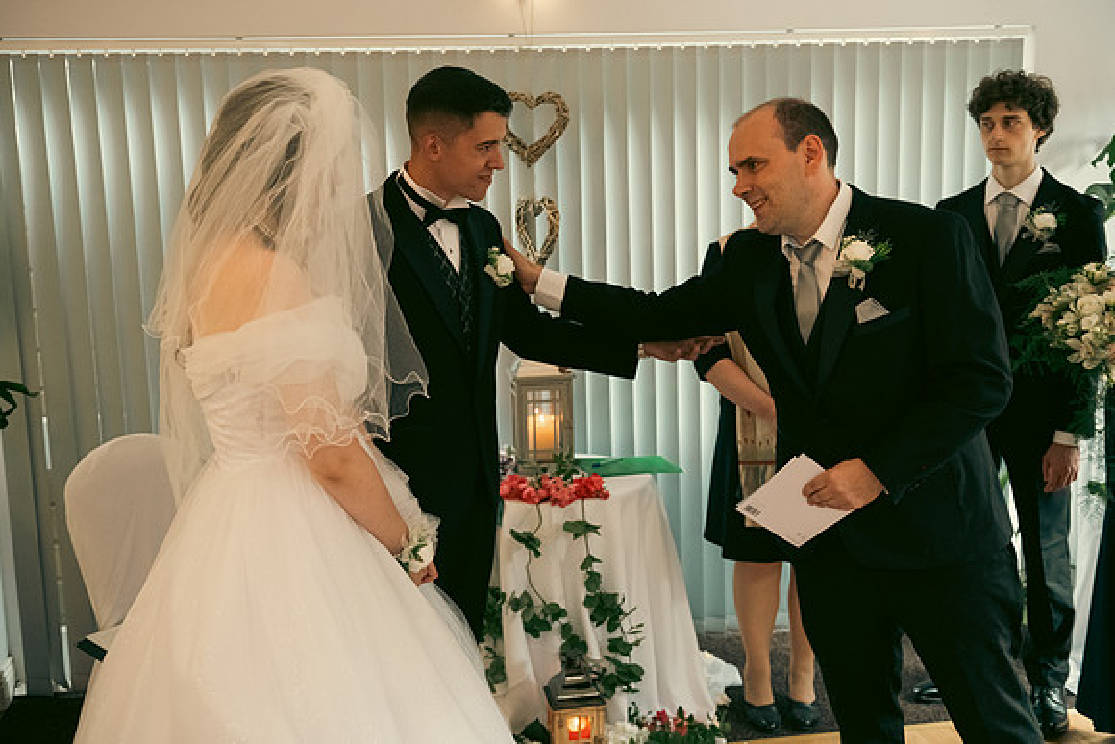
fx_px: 1238
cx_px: 558
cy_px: 372
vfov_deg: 33.4
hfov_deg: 48.5
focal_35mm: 40
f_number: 3.5
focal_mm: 38
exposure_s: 1/160
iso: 1600
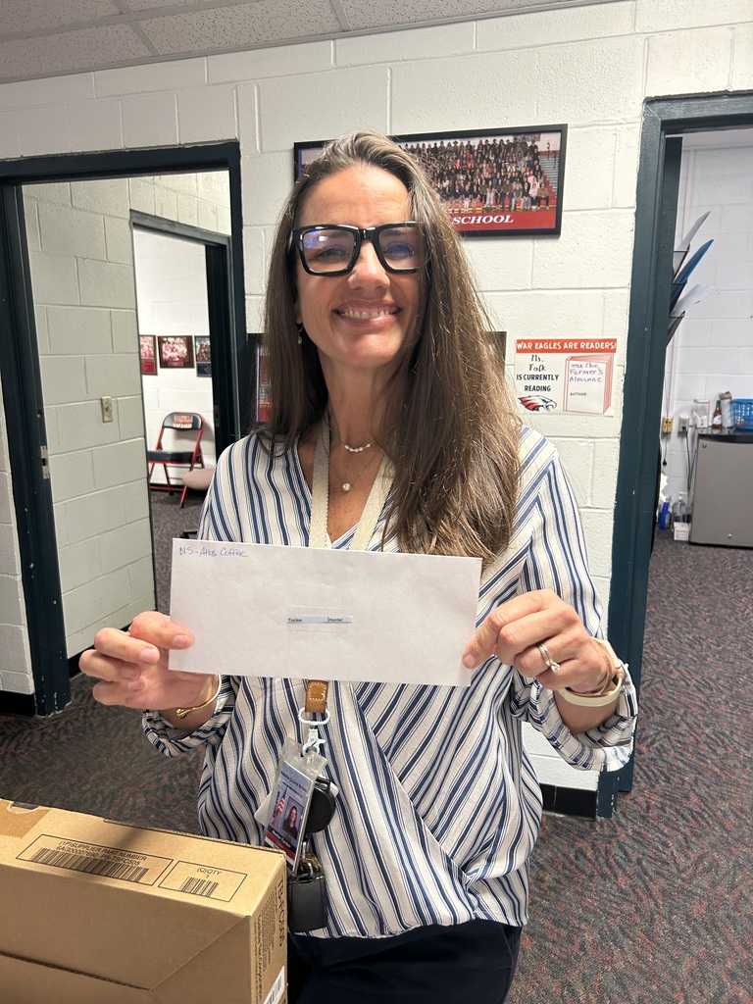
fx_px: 754
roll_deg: -0.6
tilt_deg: -12.7
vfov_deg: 67.3
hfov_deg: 53.1
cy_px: 502
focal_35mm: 26
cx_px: 376
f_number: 1.5
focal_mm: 5.7
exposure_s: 1/60
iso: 160
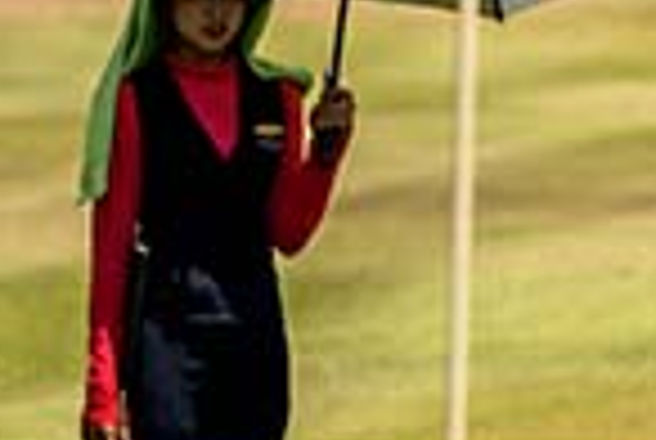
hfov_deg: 2.6
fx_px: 14370
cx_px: 1761
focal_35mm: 787
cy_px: -795
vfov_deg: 1.7
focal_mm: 120
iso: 160
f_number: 3.5
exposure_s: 1/3200
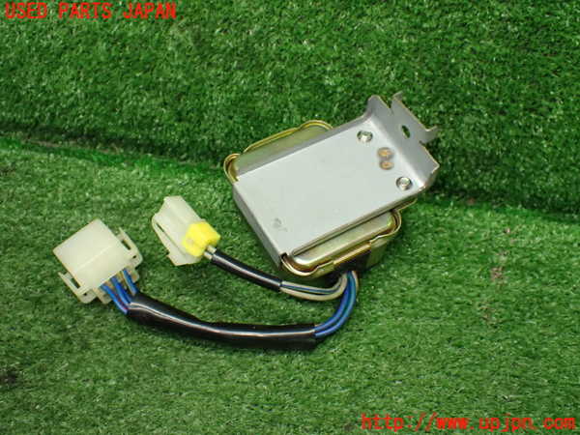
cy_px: 218
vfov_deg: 37.7
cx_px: 290
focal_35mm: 38
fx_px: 637
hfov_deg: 49.0
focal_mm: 6.83
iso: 800
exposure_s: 1/160
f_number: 2.7
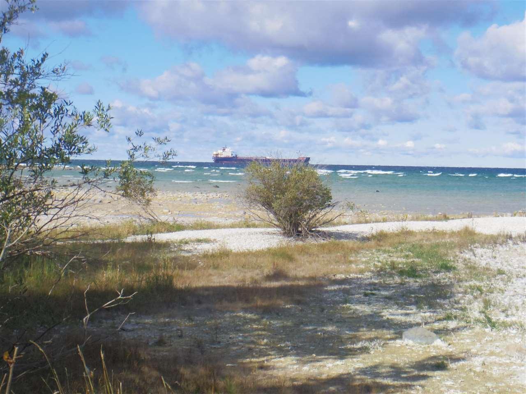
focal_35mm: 69
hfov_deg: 28.2
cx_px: 263
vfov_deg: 21.3
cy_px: 197
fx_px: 1048
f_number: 5
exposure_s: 1/1000
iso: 800
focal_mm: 15
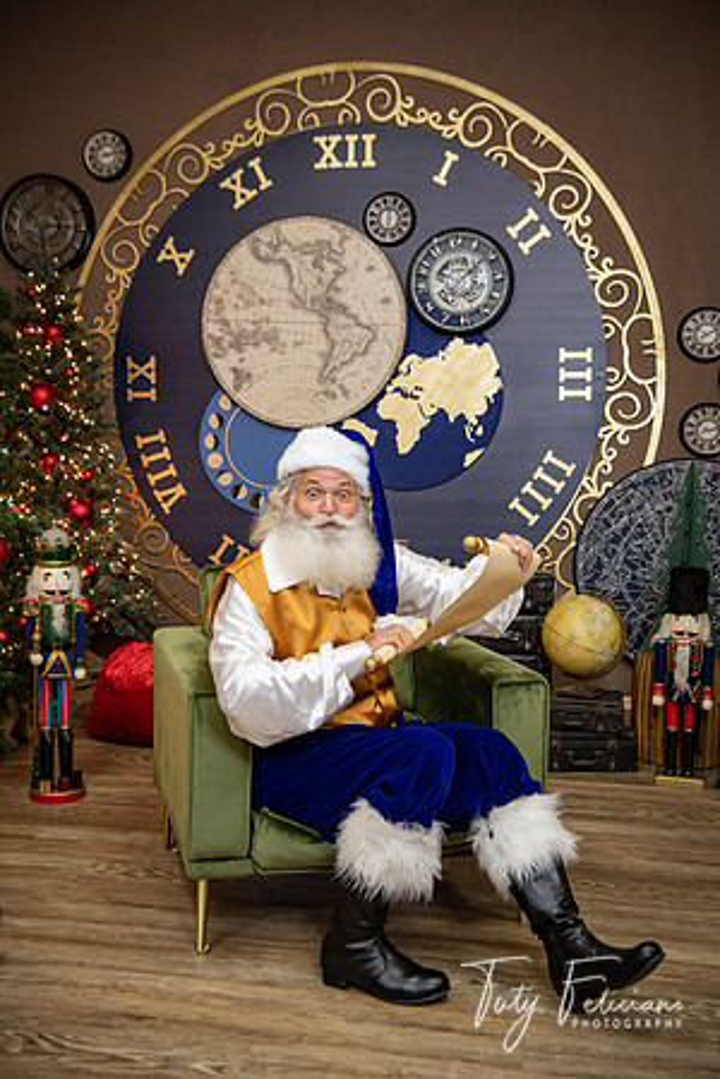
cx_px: 360
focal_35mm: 40
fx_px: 1200
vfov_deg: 48.5
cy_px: 540
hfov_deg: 33.4
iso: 1250
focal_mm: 40
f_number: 5
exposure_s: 1/125
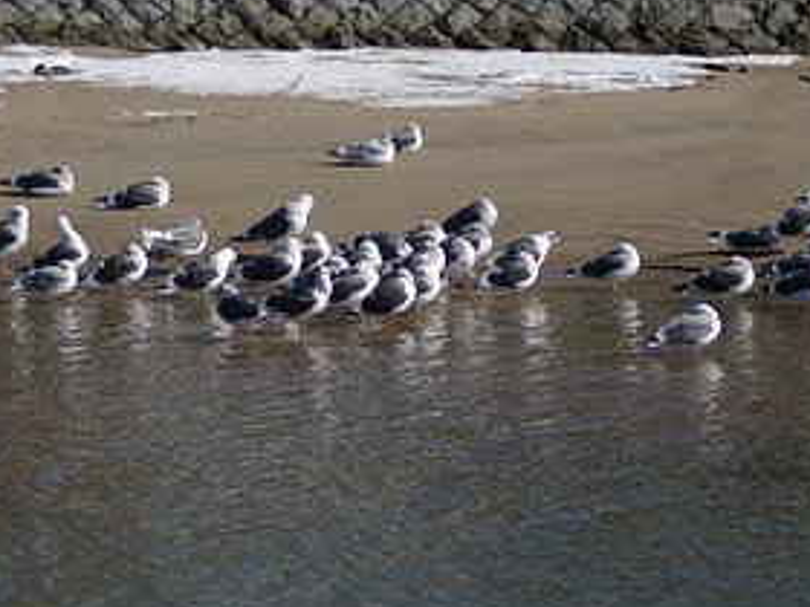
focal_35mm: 350
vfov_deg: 4.2
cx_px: 289
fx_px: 8187
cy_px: 260
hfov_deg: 5.7
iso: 200
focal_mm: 133
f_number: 6.3
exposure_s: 1/1600
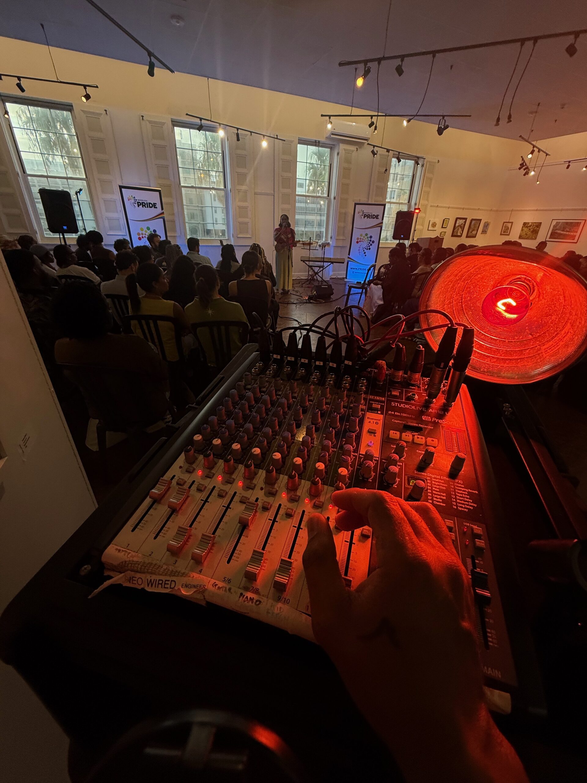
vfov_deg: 102.1
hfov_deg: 85.7
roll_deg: -3.8
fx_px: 317
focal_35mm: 14
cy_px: 392
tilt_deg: -27.8
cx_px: 294
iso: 200
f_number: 2.2
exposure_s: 1/120
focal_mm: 2.22
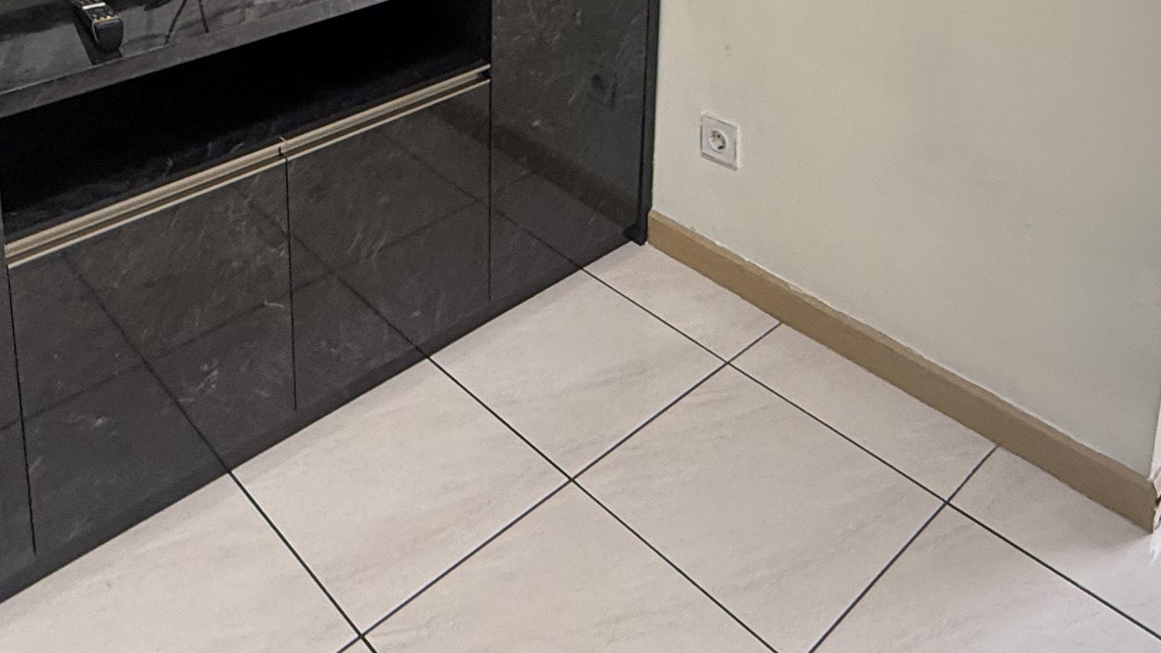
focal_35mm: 36
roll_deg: +0.0
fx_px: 1108
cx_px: 462
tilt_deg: -11.5
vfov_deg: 27.6
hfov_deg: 54.9
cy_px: -188
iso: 250
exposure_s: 1/50
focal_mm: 2.22
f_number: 2.2
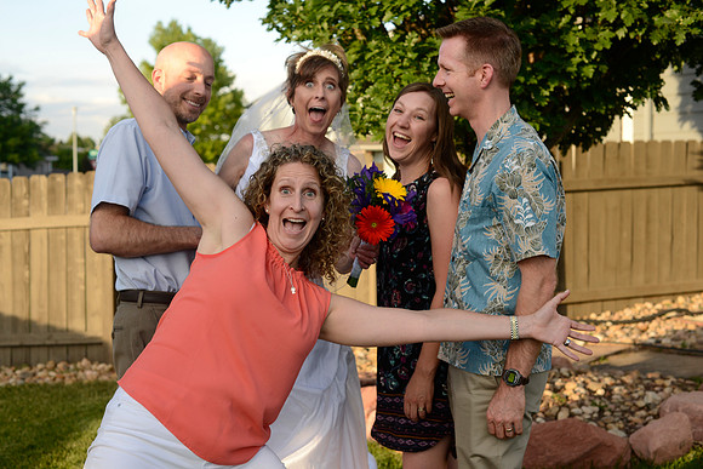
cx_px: 352
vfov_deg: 27.0
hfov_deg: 39.6
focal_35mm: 50
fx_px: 977
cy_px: 234
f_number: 5
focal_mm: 50
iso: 400
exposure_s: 1/400
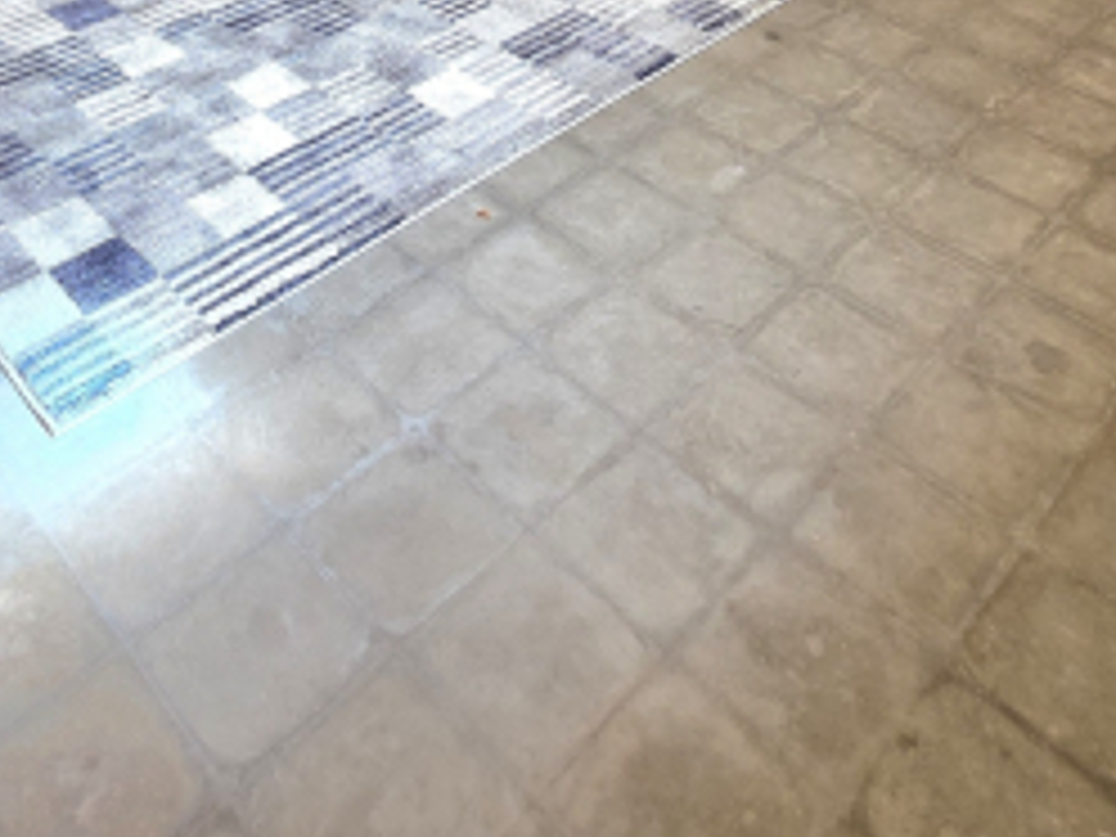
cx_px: 493
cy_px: -207
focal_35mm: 35
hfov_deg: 52.5
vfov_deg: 32.4
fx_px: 1128
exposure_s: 1/60.2
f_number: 1.9
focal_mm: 2.2
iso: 160
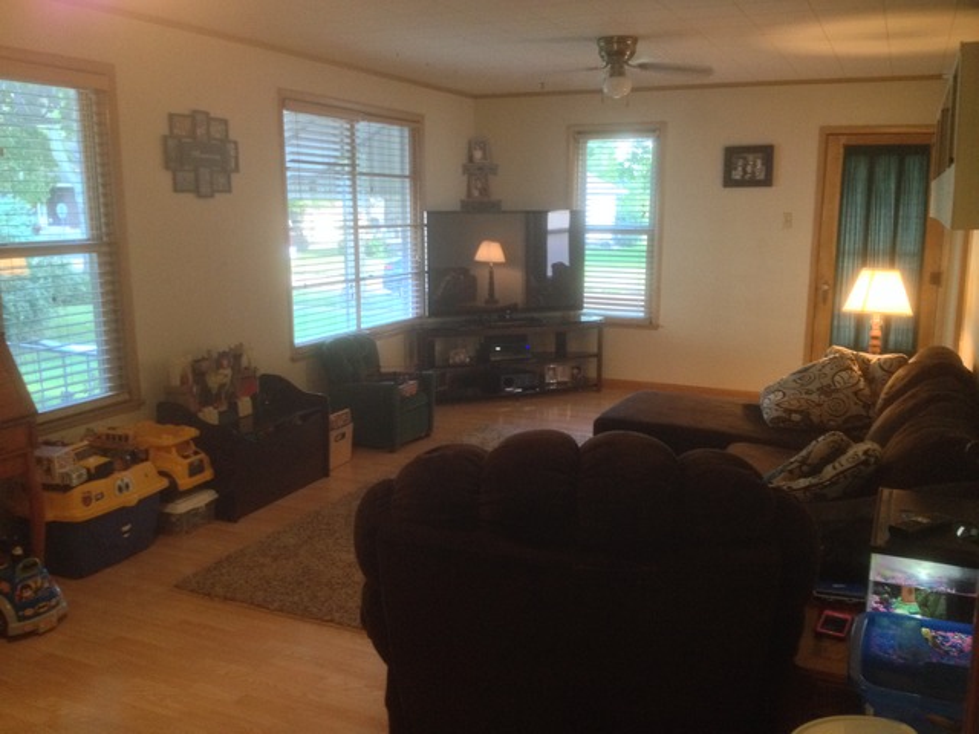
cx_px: 490
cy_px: 367
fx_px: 990
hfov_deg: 52.6
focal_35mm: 35
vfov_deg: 40.7
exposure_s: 1/20
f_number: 2.4
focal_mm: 4.28
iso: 400
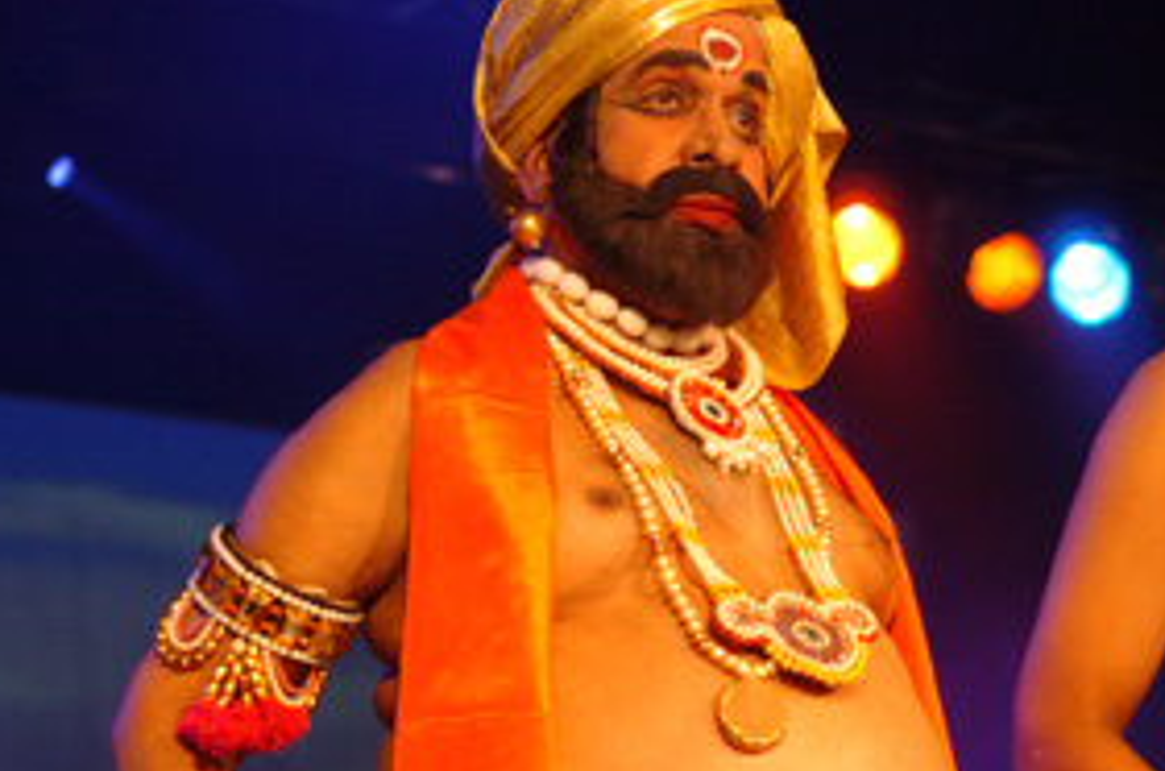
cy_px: 545
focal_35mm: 176
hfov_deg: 11.6
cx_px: 1090
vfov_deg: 7.8
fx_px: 5685
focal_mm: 55
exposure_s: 1/100
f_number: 2.8
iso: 400
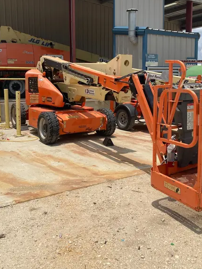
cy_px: 116
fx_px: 280
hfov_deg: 39.7
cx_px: 94
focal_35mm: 36
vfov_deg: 51.2
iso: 25
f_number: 1.8
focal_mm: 3.99
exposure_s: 1/3745
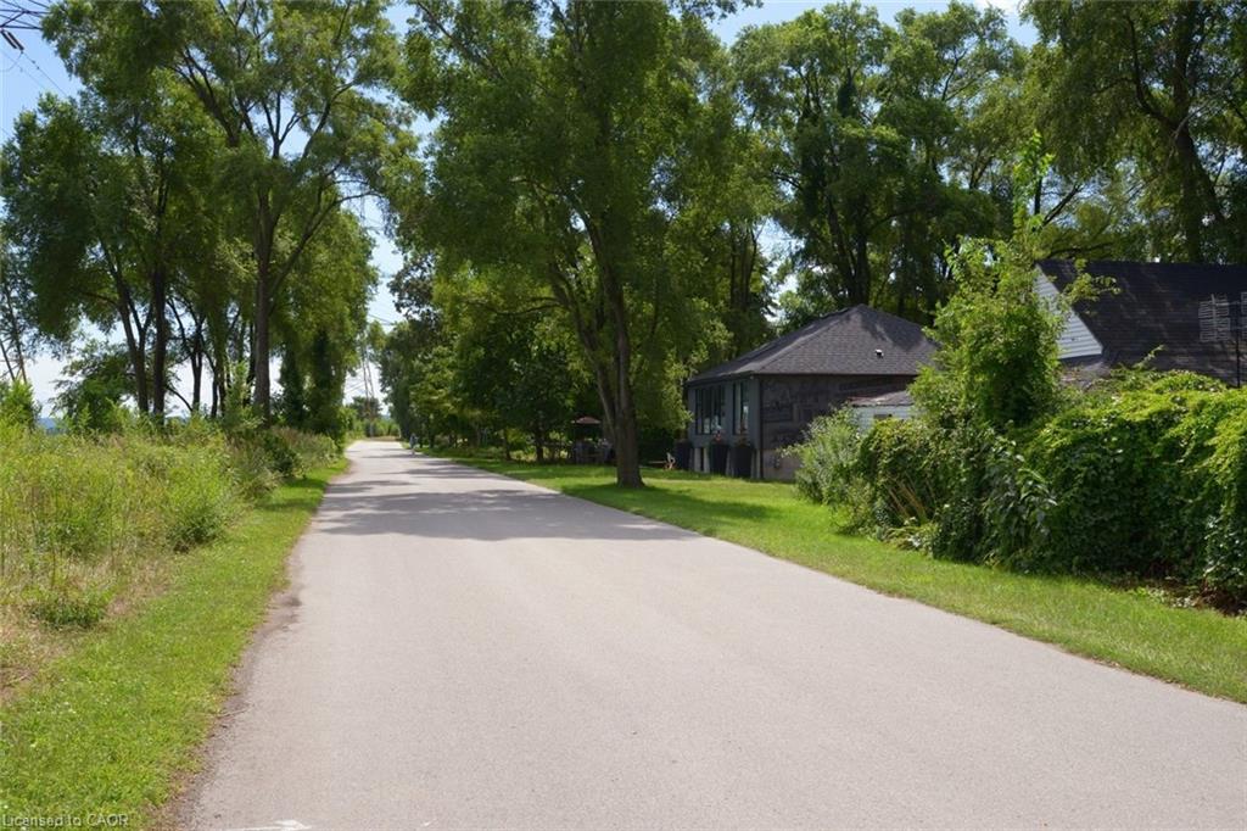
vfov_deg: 37.8
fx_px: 1212
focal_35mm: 35
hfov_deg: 54.4
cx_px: 624
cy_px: 416
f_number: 14
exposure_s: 1/800
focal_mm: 35
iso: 1250
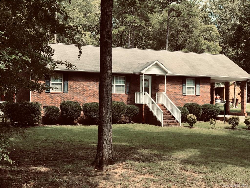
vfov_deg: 25.7
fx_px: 412
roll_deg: -1.0
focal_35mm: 57
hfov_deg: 33.8
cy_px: 94
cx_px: 125
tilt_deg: +1.6
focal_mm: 6.6
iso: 20
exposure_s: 1/245
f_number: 2.8
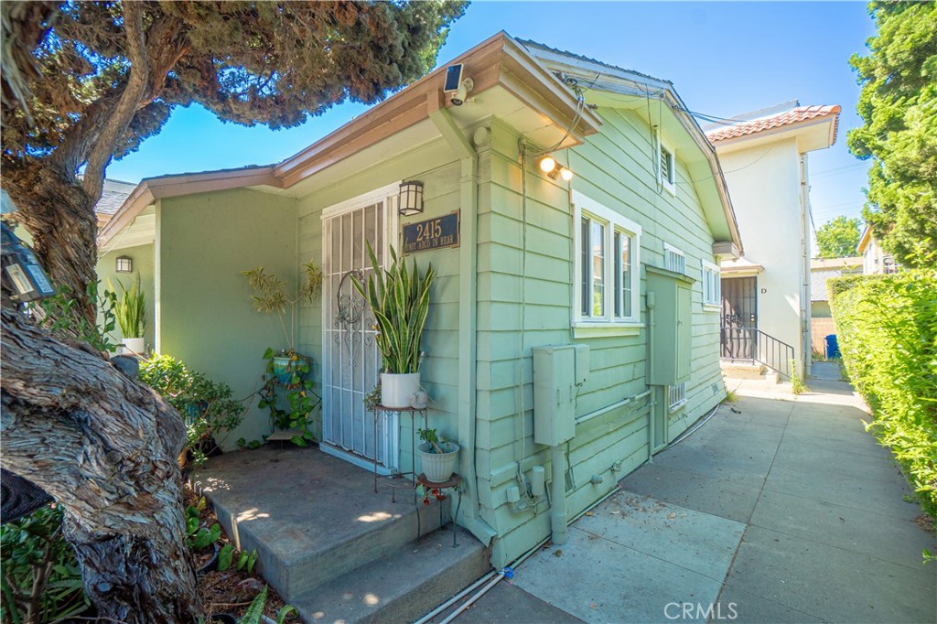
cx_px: 468
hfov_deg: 100.4
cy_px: 312
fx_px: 390
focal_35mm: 15
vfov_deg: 77.3
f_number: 7.1
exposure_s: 1/80
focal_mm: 10
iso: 100
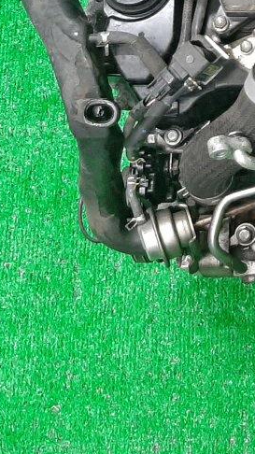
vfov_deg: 24.1
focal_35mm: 84
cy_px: -9
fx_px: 1011
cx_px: 405
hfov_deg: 13.4
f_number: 1.7
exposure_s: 1/50
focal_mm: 3.93
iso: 182
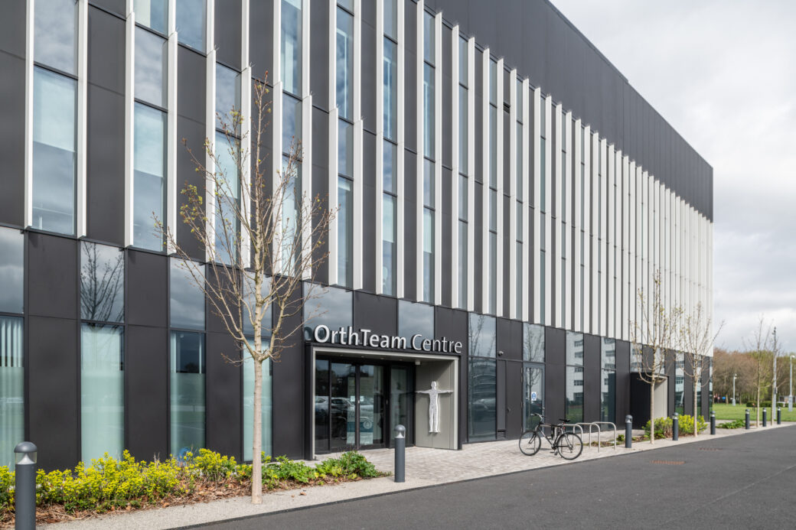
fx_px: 531
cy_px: 265
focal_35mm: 24
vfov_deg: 53.1
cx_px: 398
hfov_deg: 73.8
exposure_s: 1/320
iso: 200
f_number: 8
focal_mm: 24
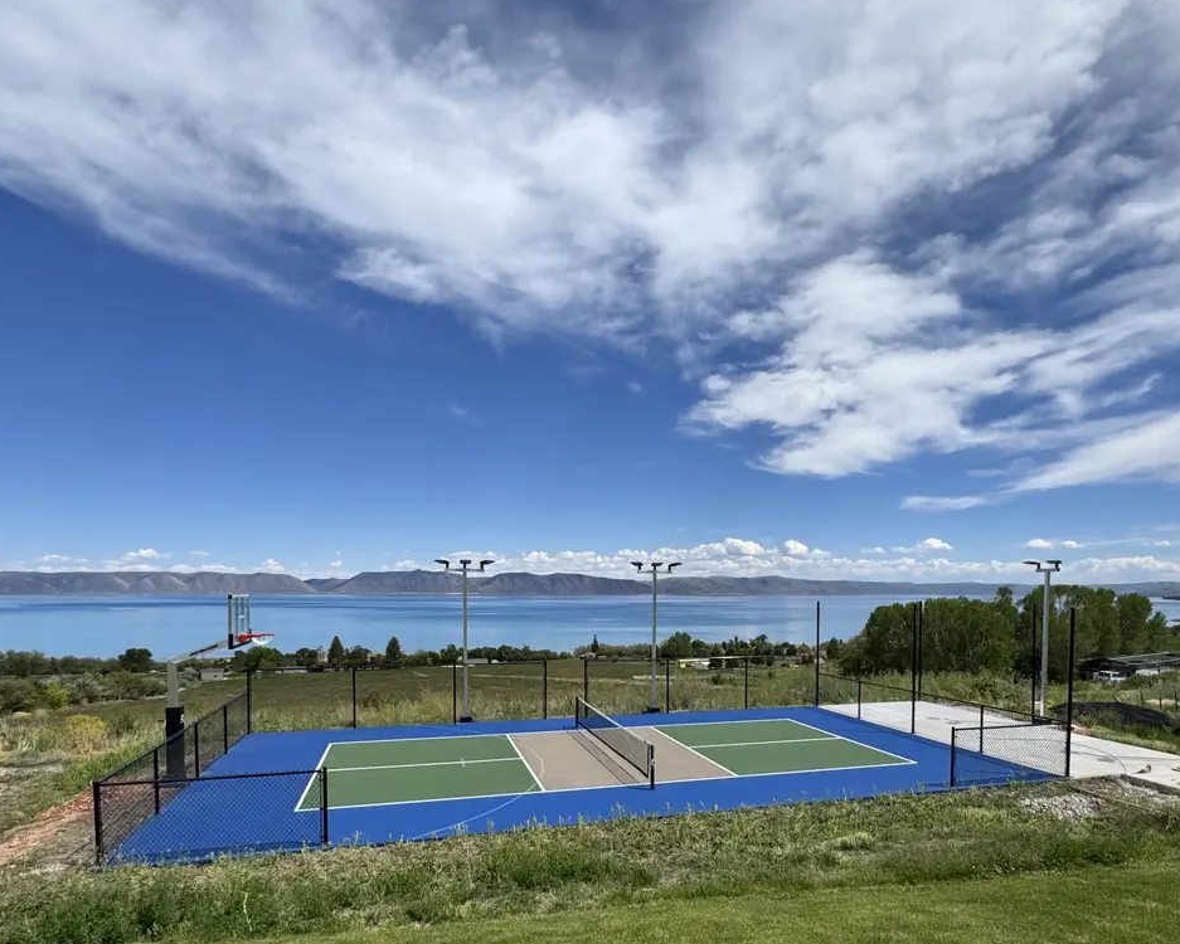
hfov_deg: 77.5
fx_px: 734
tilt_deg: -2.9
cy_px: 624
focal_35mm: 21
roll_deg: +0.0
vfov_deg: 64.0
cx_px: 627
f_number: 2.2
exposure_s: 1/2985
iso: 50
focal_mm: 2.22
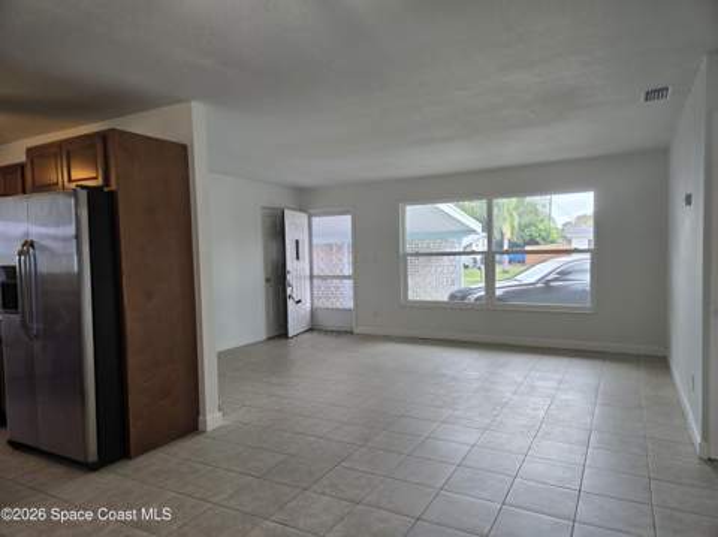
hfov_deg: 74.0
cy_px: 268
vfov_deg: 58.8
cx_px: 359
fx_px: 477
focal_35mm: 23
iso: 80
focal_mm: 5.4
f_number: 1.8
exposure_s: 1/120
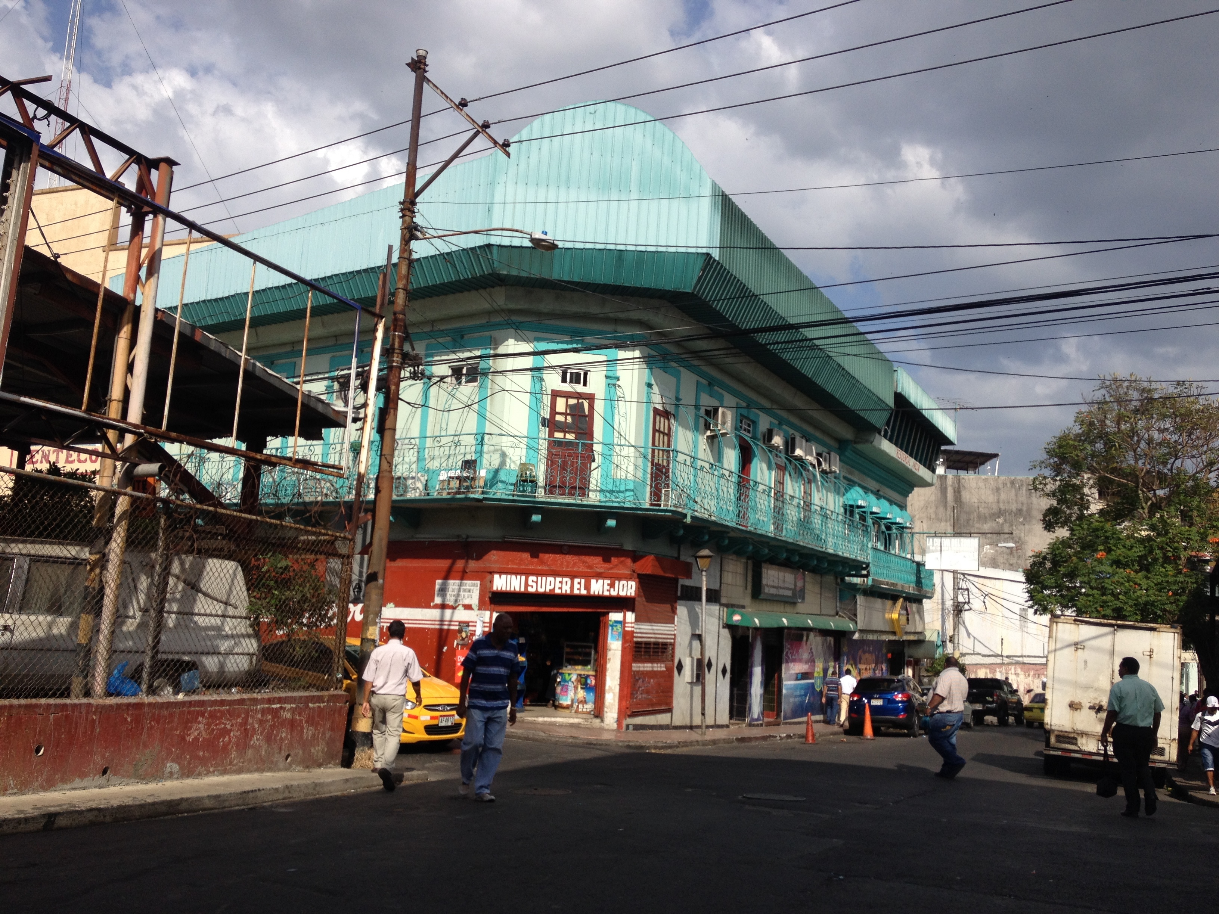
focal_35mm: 35
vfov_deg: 40.7
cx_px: 610
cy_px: 457
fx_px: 1233
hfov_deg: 52.6
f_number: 2.4
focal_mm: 4.28
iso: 50
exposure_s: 1/2045
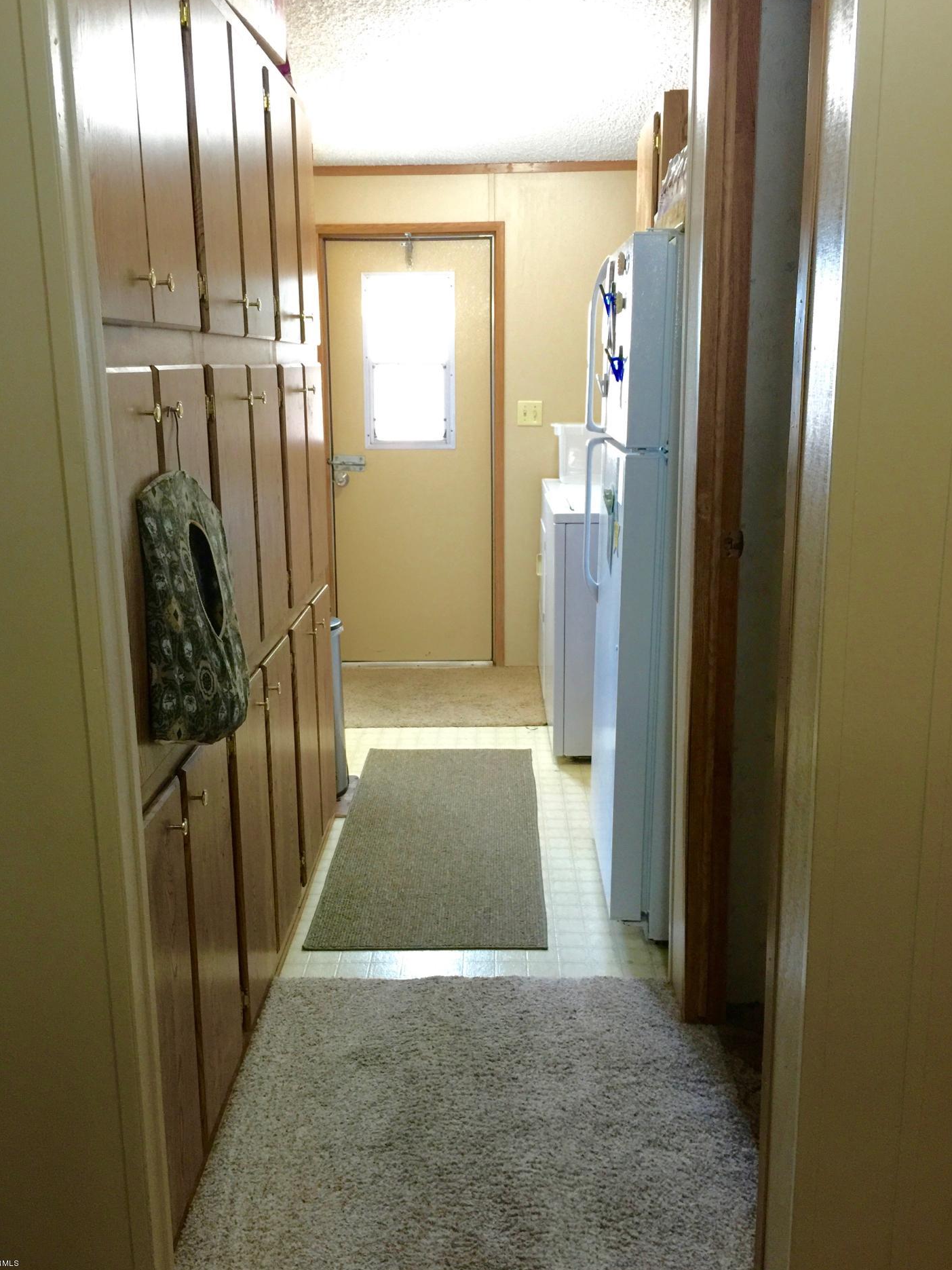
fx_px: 1137
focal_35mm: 31
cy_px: 627
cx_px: 464
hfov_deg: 45.4
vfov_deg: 58.4
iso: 125
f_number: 2.2
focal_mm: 4.15
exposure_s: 1/15
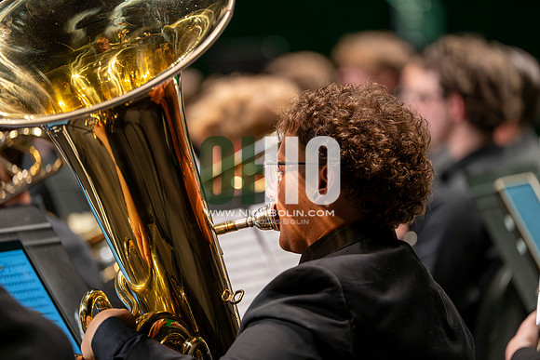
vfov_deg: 6.9
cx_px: 270
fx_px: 3001
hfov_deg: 10.3
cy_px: 180
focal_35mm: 200
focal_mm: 200
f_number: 2.8
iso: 4000
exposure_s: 1/640
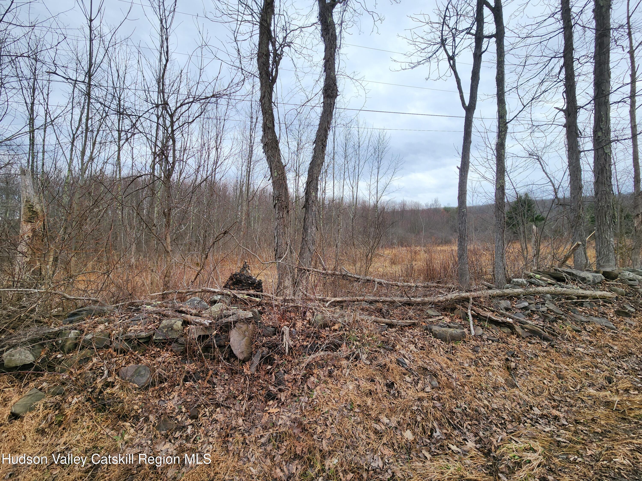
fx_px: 241
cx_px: 321
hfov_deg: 106.2
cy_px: 240
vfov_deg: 89.9
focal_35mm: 13
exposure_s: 1/932
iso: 50
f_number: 2.2
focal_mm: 2.2
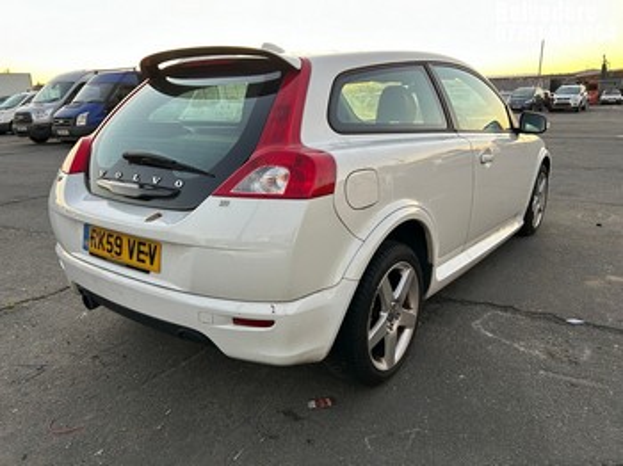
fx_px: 468
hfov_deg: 67.3
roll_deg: +2.9
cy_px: 233
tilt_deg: -15.9
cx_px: 312
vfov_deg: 53.0
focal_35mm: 26
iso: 100
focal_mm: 5.7
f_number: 1.5
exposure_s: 1/121
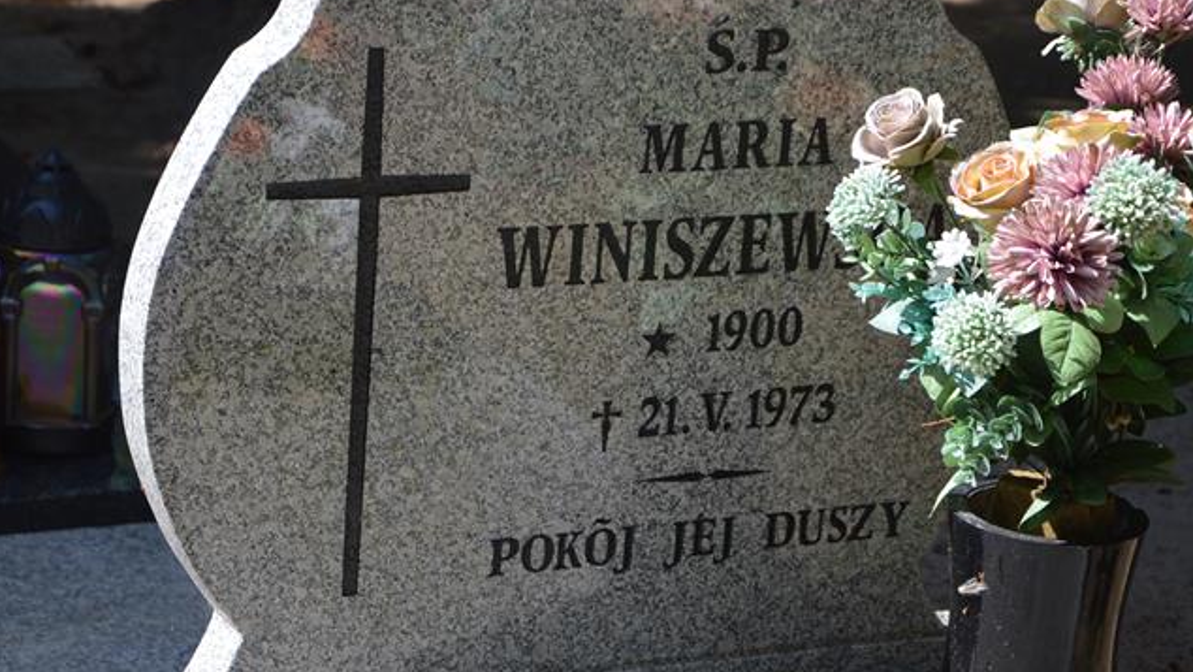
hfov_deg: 19.3
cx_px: 593
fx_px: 3512
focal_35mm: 111
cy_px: 354
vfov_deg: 10.9
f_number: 6.3
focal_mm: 70
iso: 100
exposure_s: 1/160
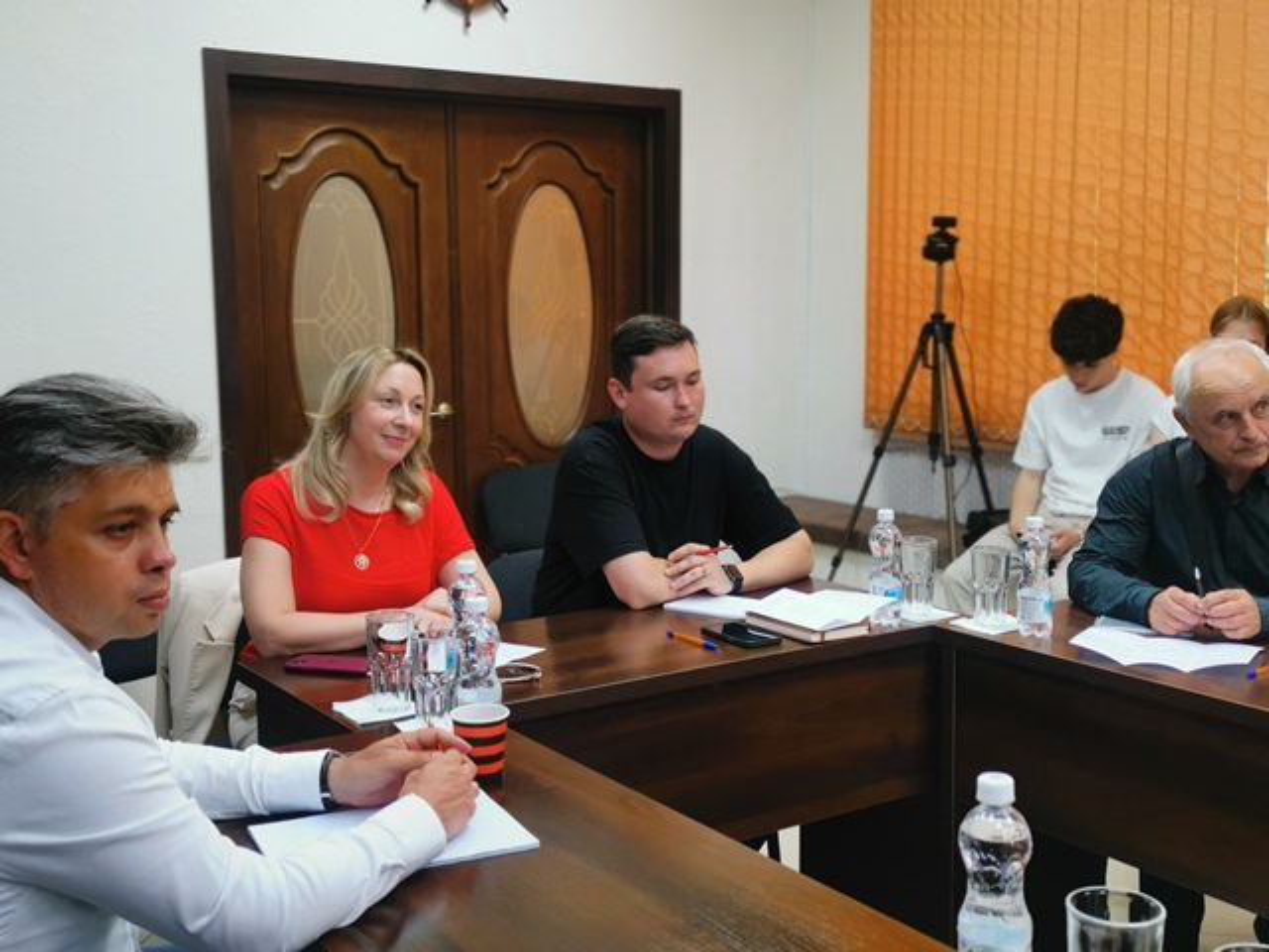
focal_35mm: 41
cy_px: 476
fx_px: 1503
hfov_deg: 45.8
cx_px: 634
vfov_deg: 35.1
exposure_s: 1/100
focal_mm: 5.58
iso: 160
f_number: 1.8
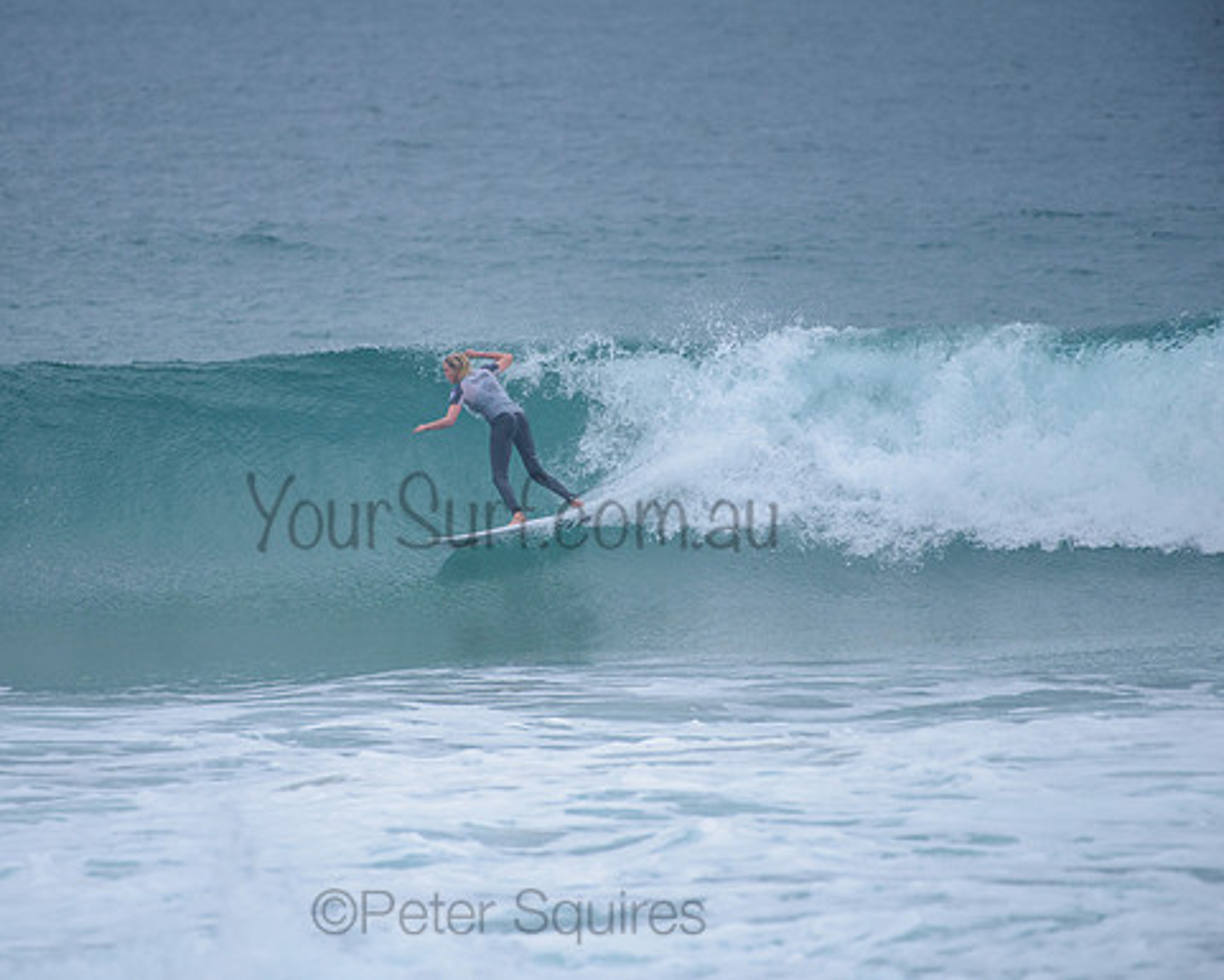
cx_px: 509
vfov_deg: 2.7
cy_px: 490
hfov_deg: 3.4
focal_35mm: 566
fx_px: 20508
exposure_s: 1/2000
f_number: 5.6
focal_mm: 500
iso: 360
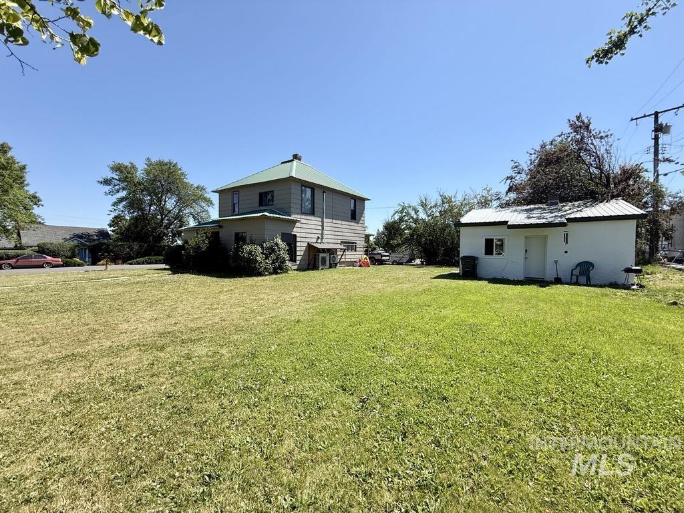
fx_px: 277
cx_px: 342
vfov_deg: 85.7
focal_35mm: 14
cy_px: 256
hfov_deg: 102.1
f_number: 2.2
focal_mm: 2.22
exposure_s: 1/1656
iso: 50
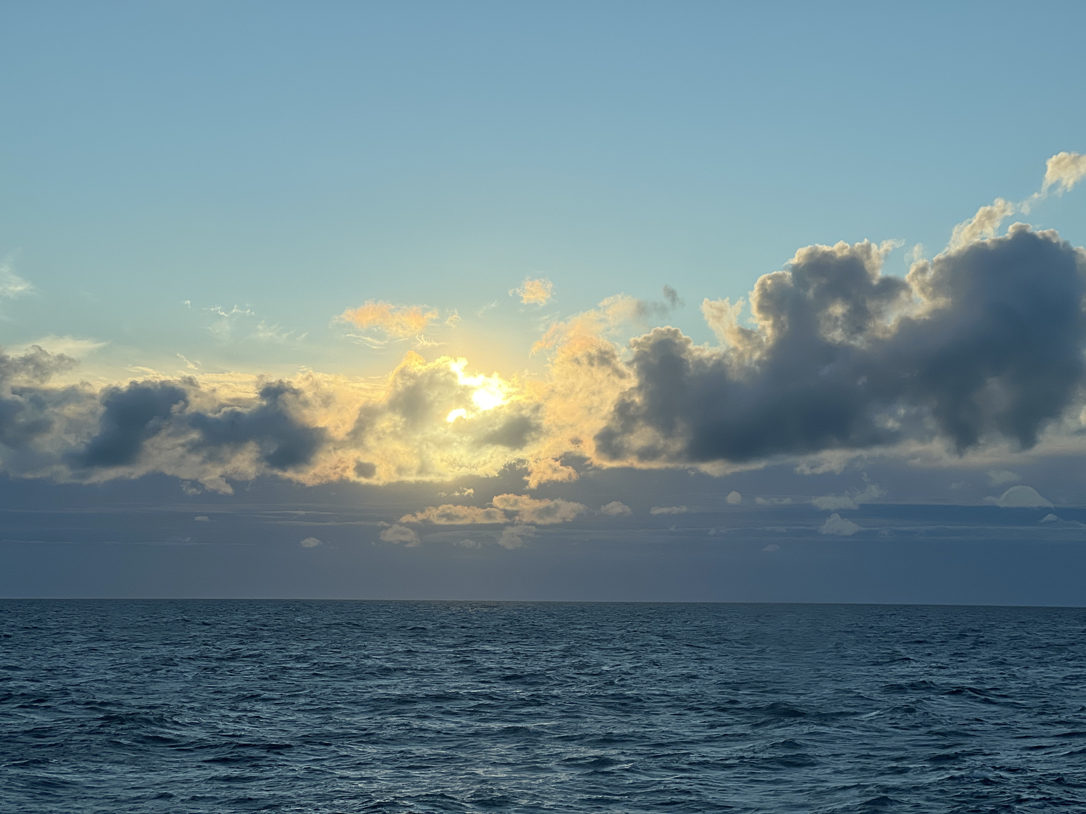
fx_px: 2416
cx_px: 543
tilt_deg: +3.4
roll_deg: -0.7
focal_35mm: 77
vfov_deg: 19.1
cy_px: 407
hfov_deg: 25.3
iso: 32
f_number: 2.8
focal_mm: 9
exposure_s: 1/769
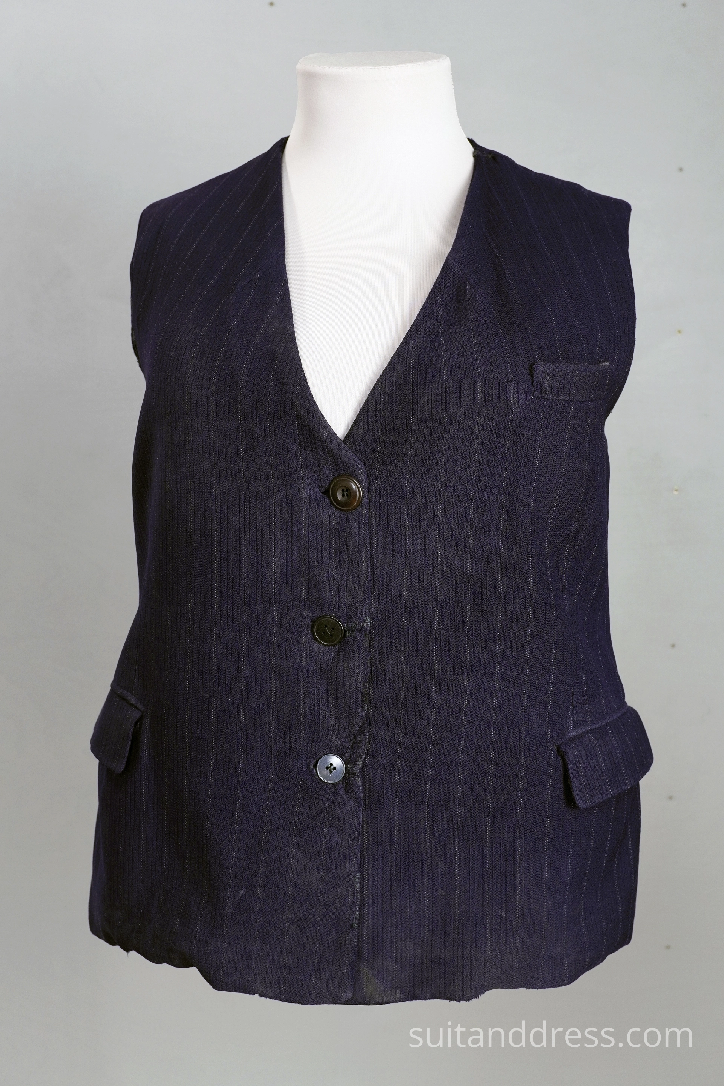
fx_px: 1448
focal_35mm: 48
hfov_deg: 28.1
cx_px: 362
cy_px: 543
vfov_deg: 41.1
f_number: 6.3
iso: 400
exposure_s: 1/50
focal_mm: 32
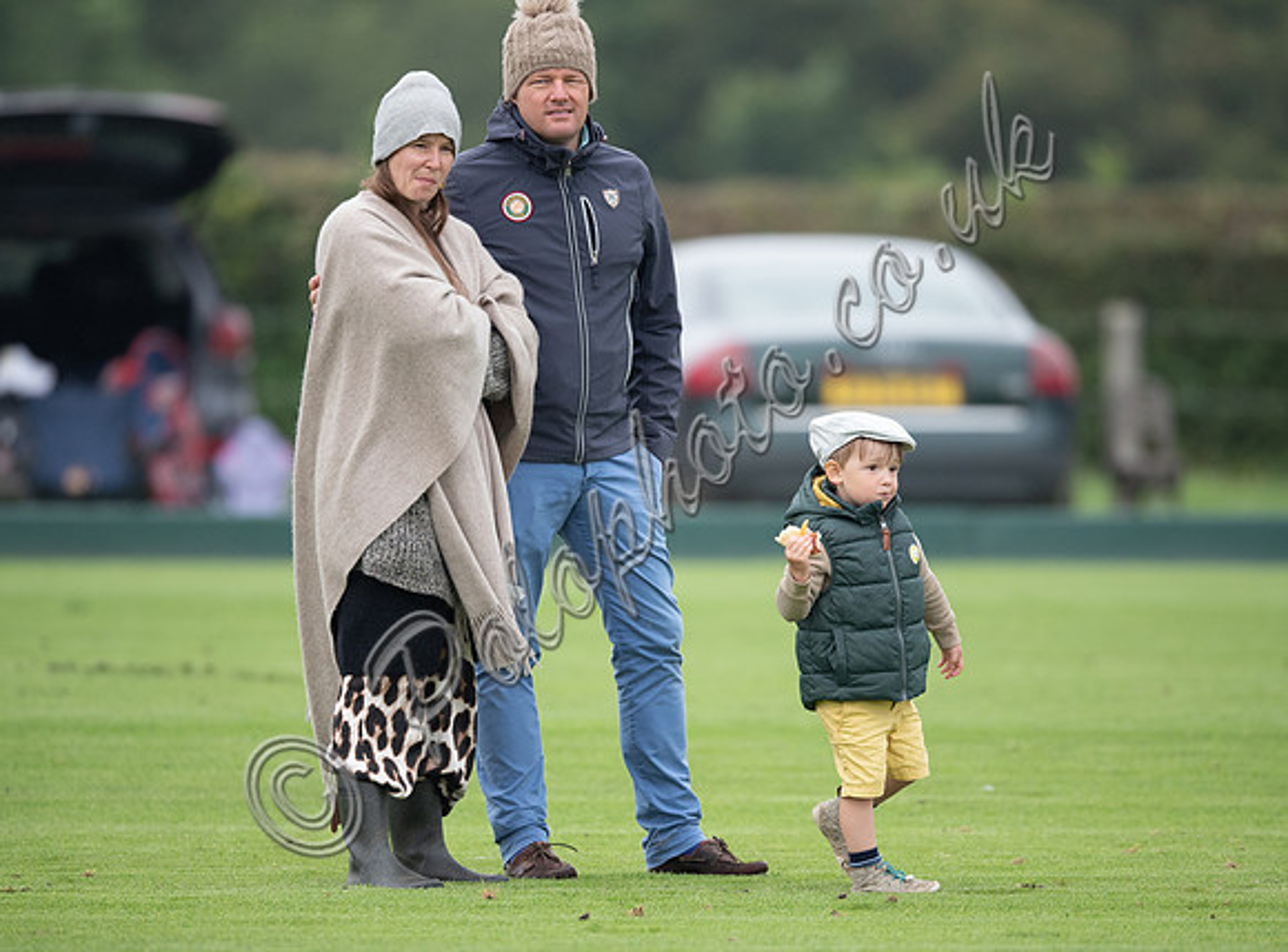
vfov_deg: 2.5
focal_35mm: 580
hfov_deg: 3.4
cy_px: 510
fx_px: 21492
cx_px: 609
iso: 800
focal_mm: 500
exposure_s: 1/1600
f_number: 4
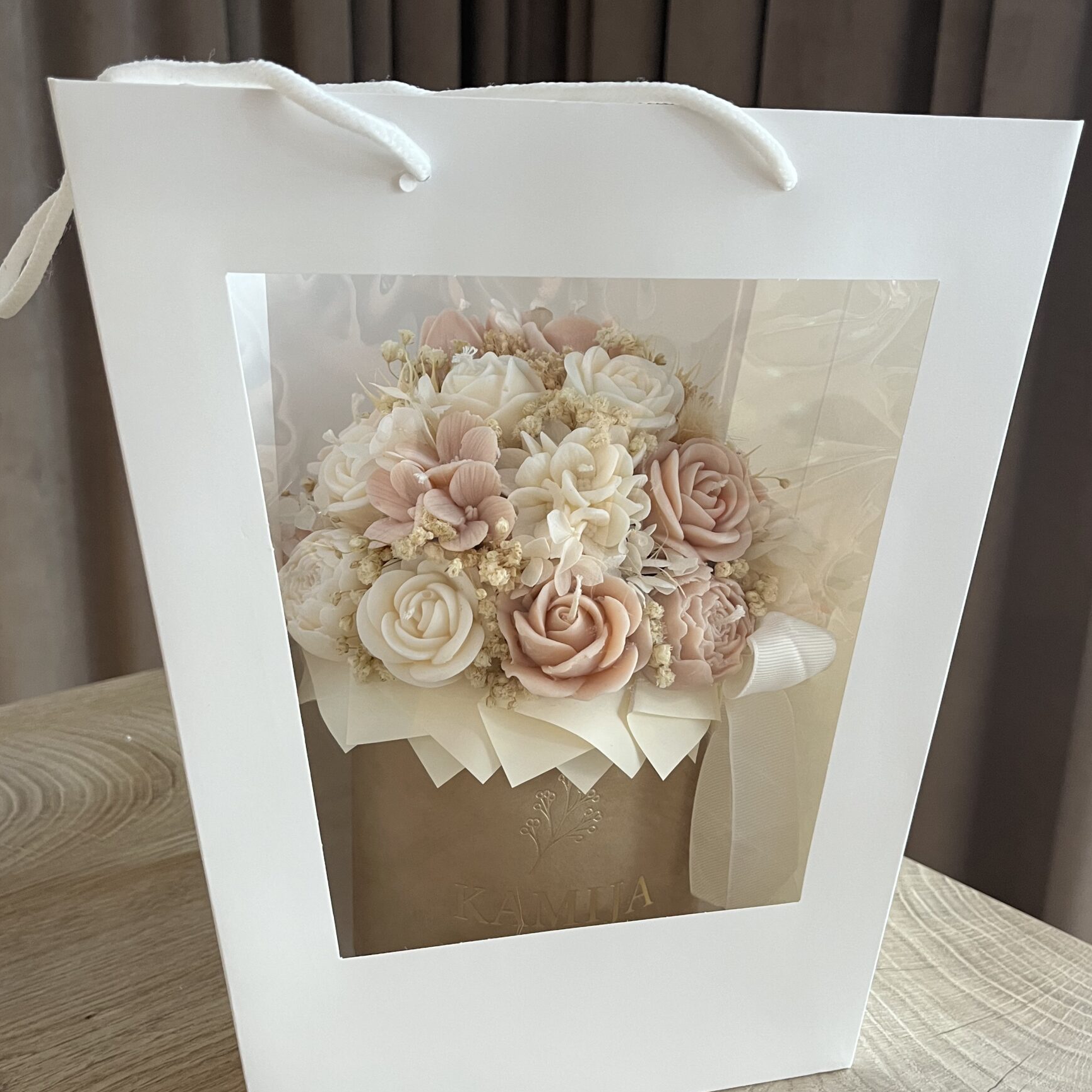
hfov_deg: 48.4
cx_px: 534
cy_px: 545
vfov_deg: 48.5
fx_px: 1213
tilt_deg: -16.6
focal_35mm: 34
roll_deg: +0.5
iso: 125
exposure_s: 1/75
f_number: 1.6
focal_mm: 5.1
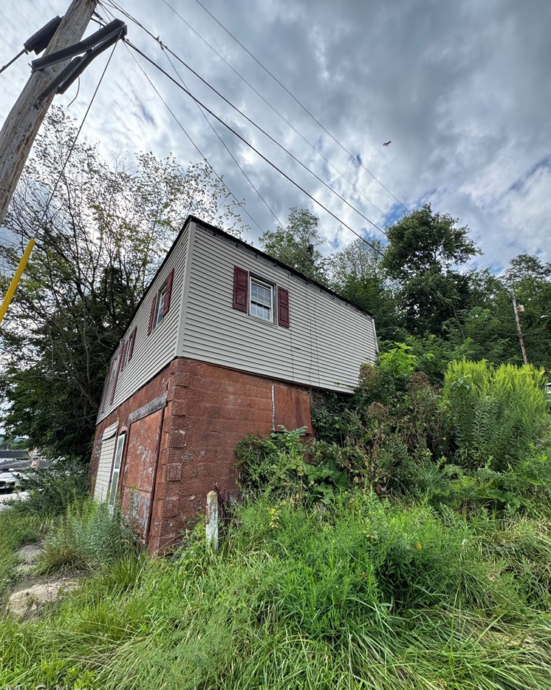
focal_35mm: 15
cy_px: 331
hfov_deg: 84.0
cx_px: 282
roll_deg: +2.0
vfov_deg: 96.8
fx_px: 306
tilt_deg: +22.4
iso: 40
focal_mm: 2.22
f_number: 2.2
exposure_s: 1/418
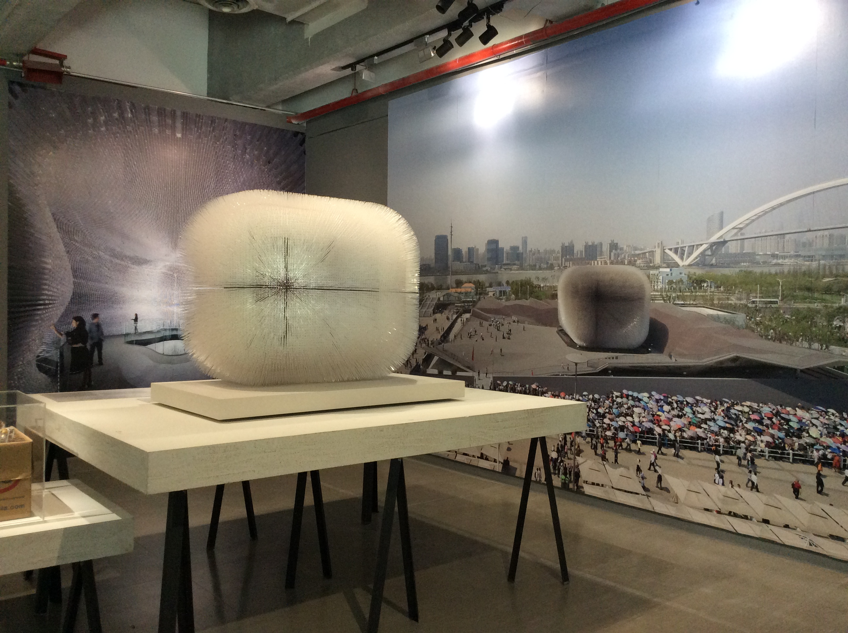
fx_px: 783
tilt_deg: -0.4
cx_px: 424
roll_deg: -1.2
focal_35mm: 32
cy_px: 316
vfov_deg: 44.1
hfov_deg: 56.9
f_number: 2.4
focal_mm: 3.3
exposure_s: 1/24
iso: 100
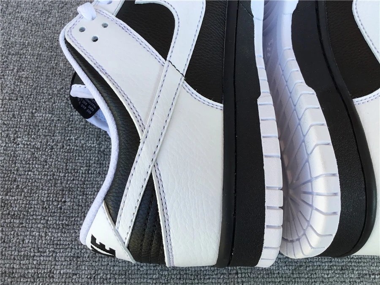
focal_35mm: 31
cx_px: 190
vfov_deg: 45.4
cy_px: 142
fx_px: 340
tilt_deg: -64.0
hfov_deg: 58.4
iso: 25
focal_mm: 3.3
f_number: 2.4
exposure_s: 1/107
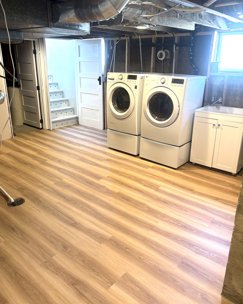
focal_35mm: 28
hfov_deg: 51.5
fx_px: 252
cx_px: 118
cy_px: 142
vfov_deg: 62.1
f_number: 1.6
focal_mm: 5.96
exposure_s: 1/60
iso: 125
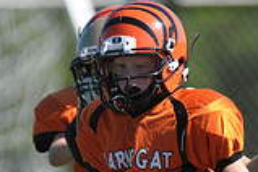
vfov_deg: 0.6
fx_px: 15651
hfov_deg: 0.9
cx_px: 75
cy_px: 269
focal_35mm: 2184
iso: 640
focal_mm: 400
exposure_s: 1/3200
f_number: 4
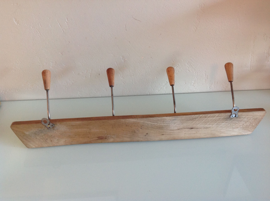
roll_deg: -0.5
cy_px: 100
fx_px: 273
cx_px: 135
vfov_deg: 40.6
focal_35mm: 35
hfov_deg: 52.7
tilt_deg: -34.8
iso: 100
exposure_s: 1/17
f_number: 2.4
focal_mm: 4.28
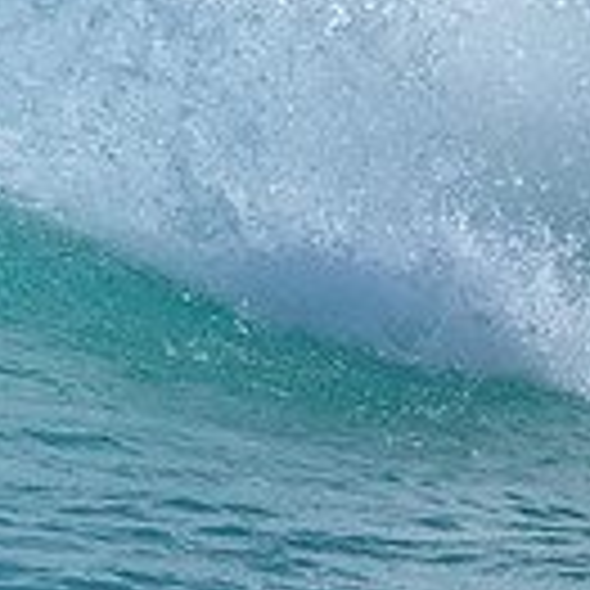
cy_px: -91
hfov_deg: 0.4
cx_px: -635
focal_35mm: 4151
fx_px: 80045
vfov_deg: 0.4
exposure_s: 1/2500
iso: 280
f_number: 6.3
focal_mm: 800
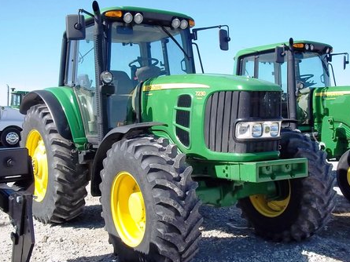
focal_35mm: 44
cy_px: 140
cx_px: 171
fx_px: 445
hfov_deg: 42.9
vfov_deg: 32.9
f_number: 8
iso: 80
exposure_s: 1/125
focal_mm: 6.5
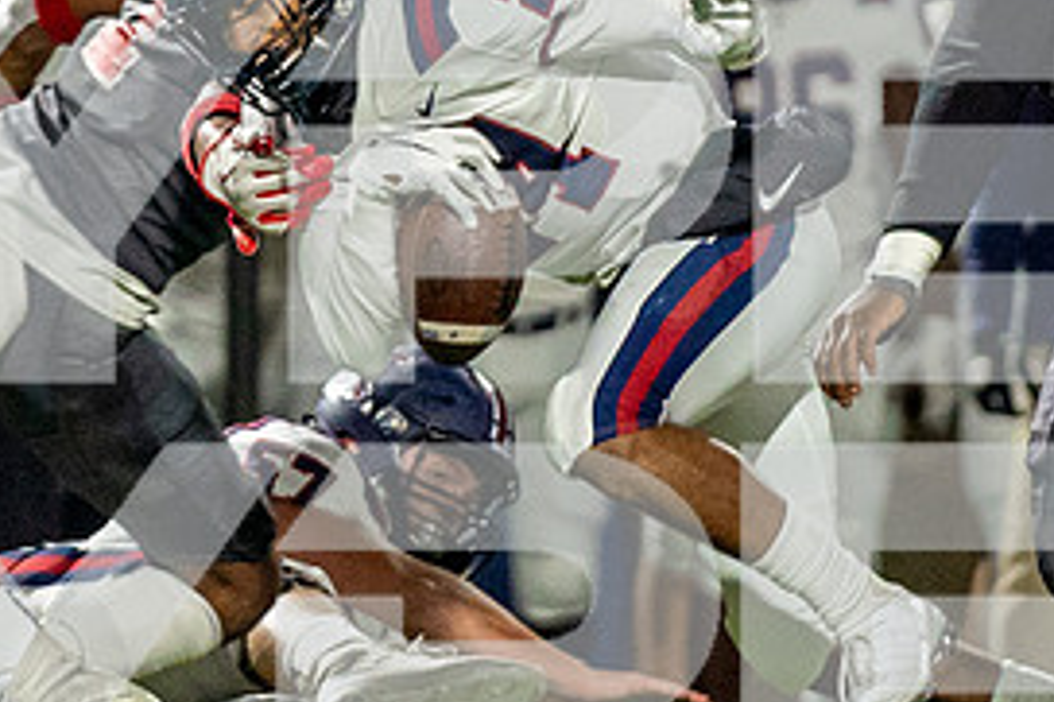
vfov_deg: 1.3
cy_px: 140
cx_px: 405
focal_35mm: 1079
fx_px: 31570
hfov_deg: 1.9
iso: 1600
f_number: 2.8
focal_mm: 200
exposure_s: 1/1000
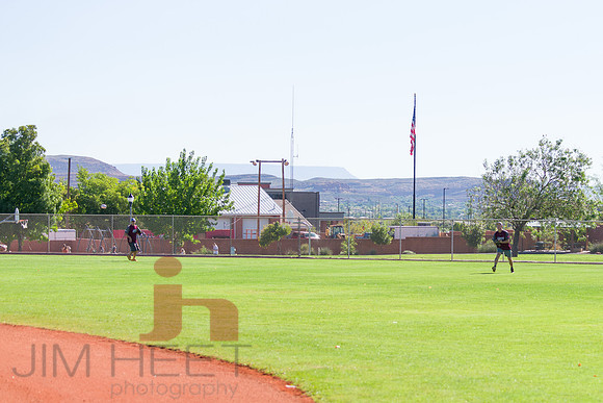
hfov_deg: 18.9
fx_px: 1801
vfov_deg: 12.7
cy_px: 253
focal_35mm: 108
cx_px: 404
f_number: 5.6
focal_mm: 80
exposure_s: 1/1600
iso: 400
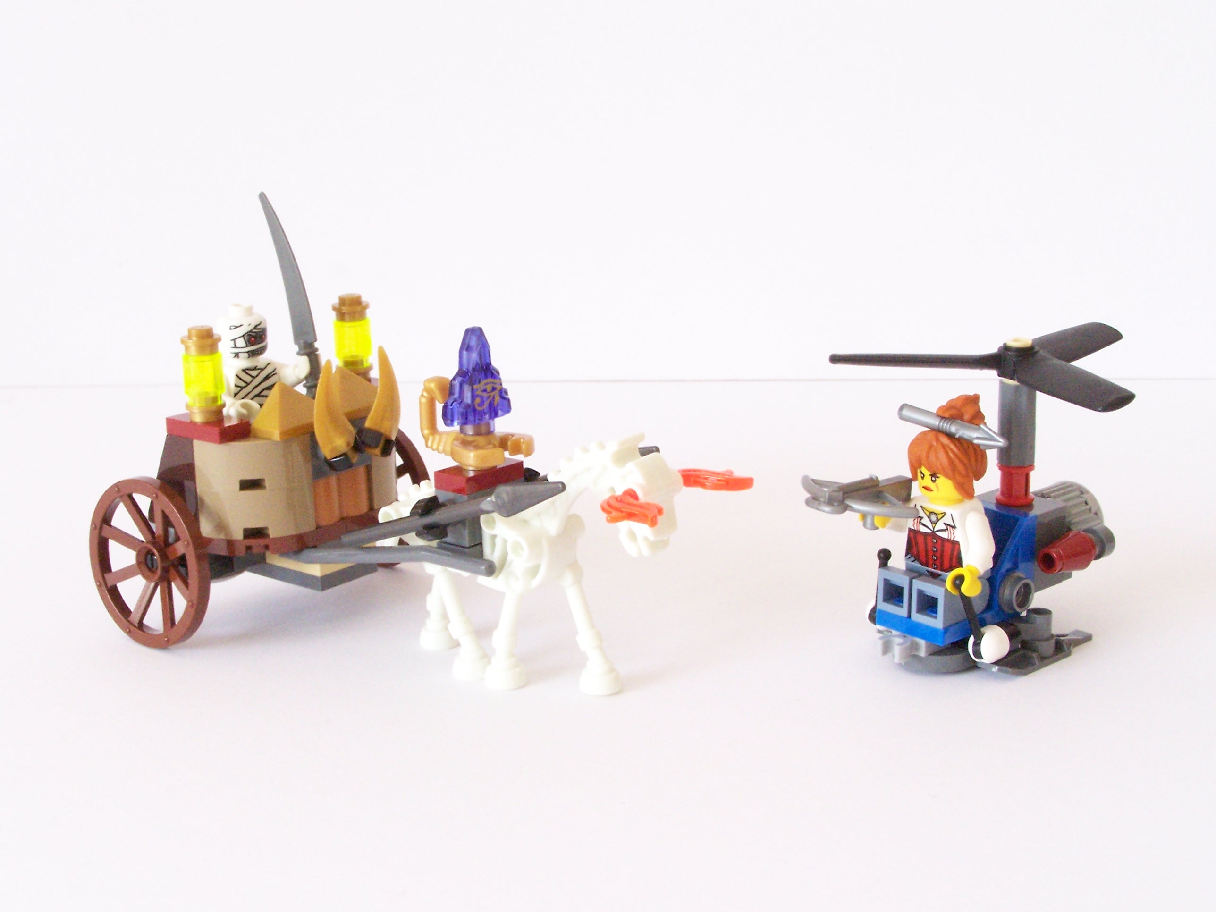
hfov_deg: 34.3
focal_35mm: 56
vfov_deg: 26.1
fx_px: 1967
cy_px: 456
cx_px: 608
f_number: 6.3
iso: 400
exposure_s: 1/3
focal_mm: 9.3
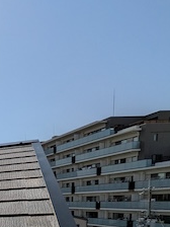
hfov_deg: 27.6
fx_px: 262
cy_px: 237
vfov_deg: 39.9
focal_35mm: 40
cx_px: -70
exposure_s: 1/5076
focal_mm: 1.85
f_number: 2.2
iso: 49
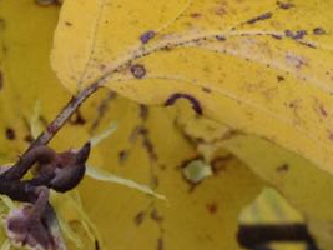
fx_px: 1615
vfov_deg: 8.4
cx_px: -44
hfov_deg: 11.6
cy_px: -221
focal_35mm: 168
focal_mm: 4.28
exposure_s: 1/20
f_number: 2.4
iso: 80
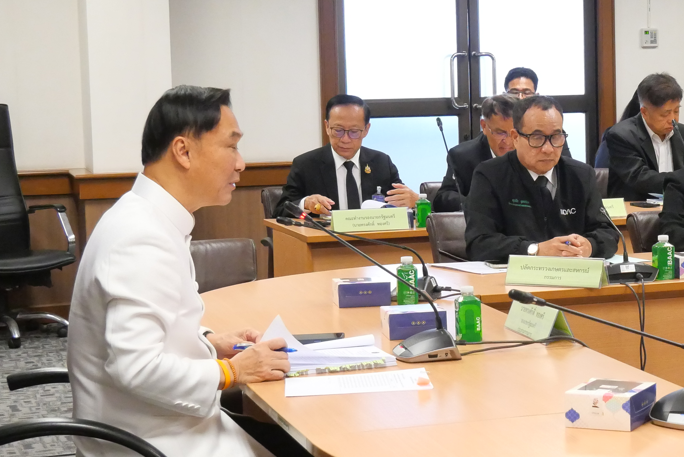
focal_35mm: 90
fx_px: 1711
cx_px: 635
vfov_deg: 15.2
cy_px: 213
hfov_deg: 22.0
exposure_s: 1/100
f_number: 5.6
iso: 3200
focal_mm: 22
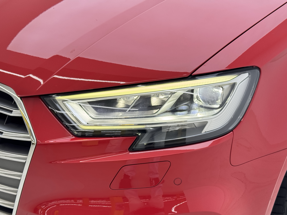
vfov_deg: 30.3
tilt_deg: -25.6
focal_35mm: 48
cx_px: 144
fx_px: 398
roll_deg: +1.3
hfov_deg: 39.7
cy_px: 108
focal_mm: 6.76
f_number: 1.78
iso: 125
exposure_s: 1/379
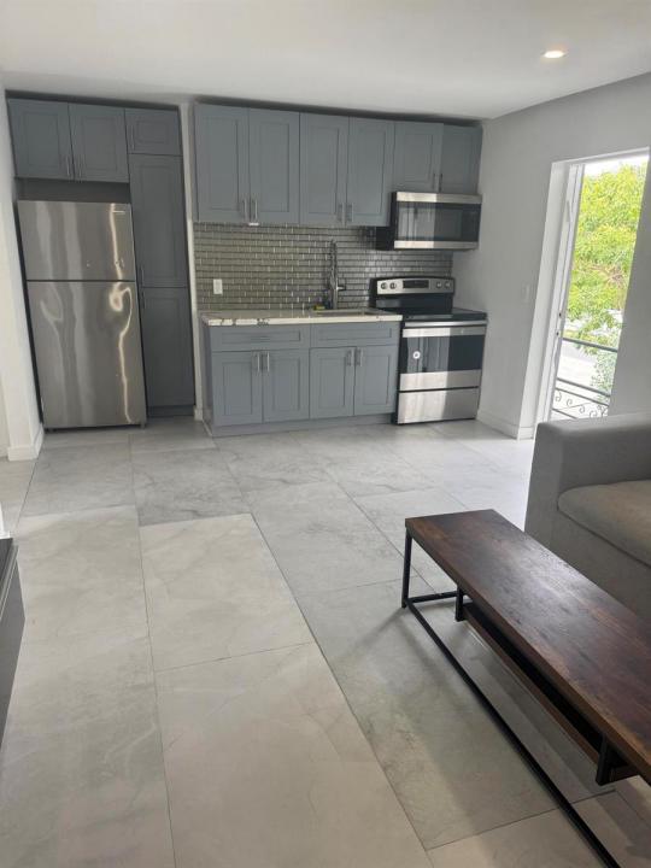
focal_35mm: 24
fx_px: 602
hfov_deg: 56.8
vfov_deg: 71.6
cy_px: 434
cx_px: 326
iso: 160
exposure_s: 1/120
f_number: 1.78
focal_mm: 6.76
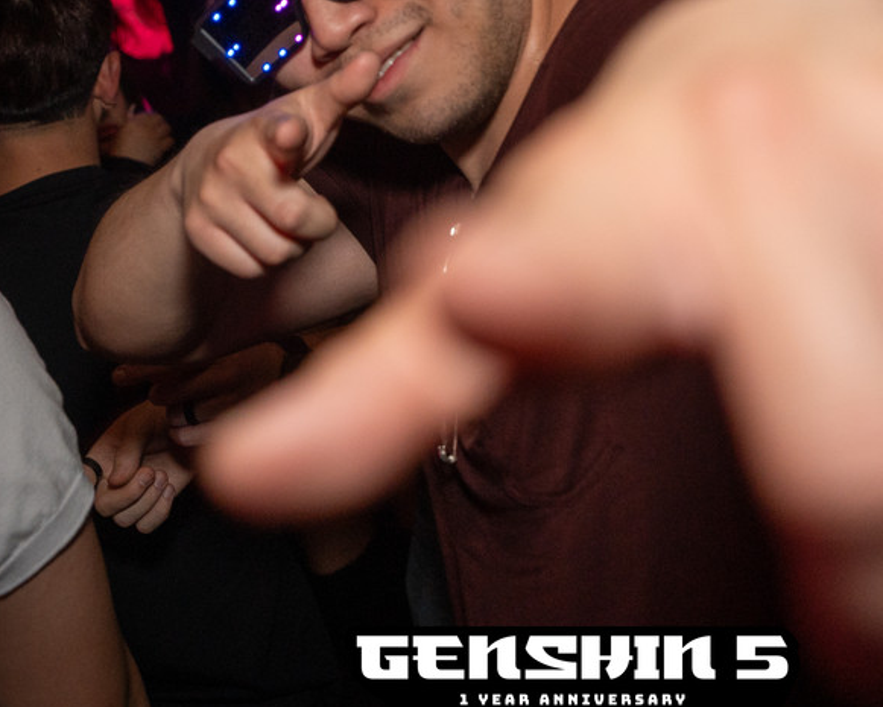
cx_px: 321
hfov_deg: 33.4
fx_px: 1464
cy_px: 8
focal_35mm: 56
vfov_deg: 25.8
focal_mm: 23.1
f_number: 2.8
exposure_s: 1/125
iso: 1250
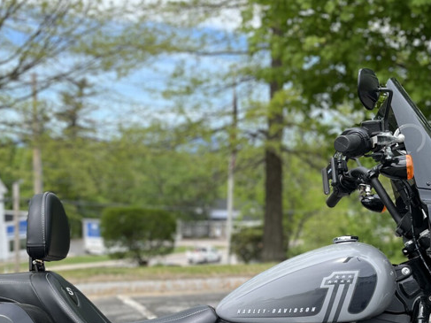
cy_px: 297
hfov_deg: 33.7
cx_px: 255
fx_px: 710
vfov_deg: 24.8
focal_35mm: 57
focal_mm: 5.1
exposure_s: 1/1096
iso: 50
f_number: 1.6
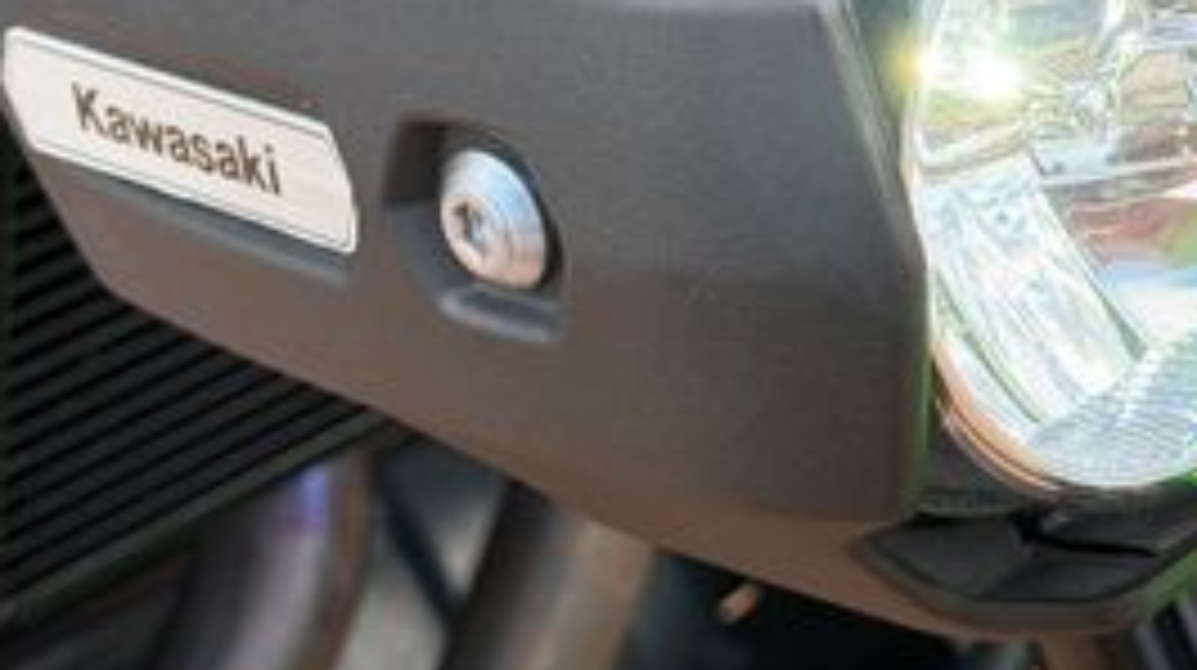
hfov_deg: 16.9
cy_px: 54
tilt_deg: -29.2
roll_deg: +16.7
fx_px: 3995
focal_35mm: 126
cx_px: 972
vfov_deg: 9.5
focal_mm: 6.76
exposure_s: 1/669
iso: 100
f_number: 1.78
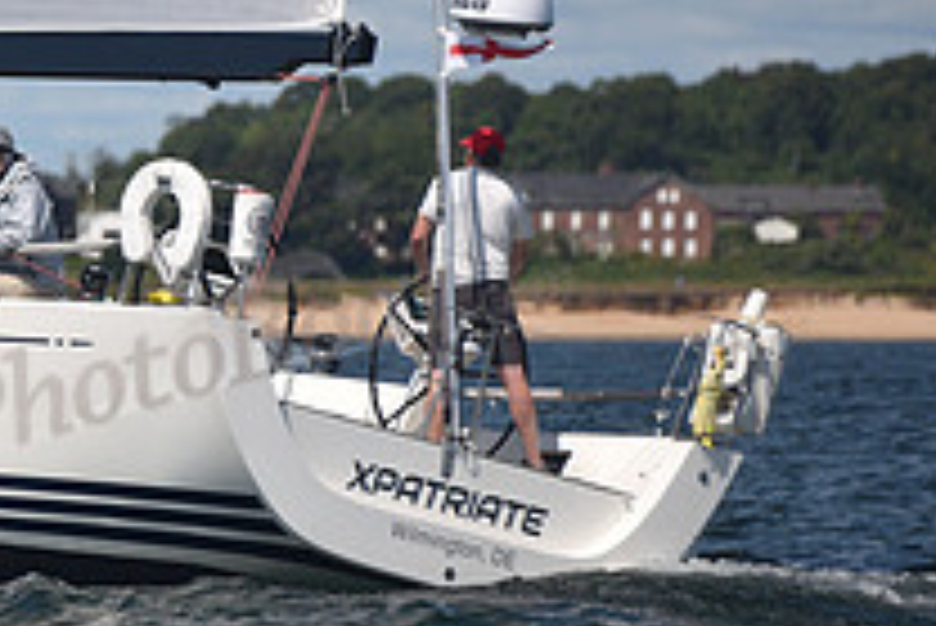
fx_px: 14492
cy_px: 173
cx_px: -288
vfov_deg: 2.5
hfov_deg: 3.7
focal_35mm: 557
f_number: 4
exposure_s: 1/2500
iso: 250
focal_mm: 200
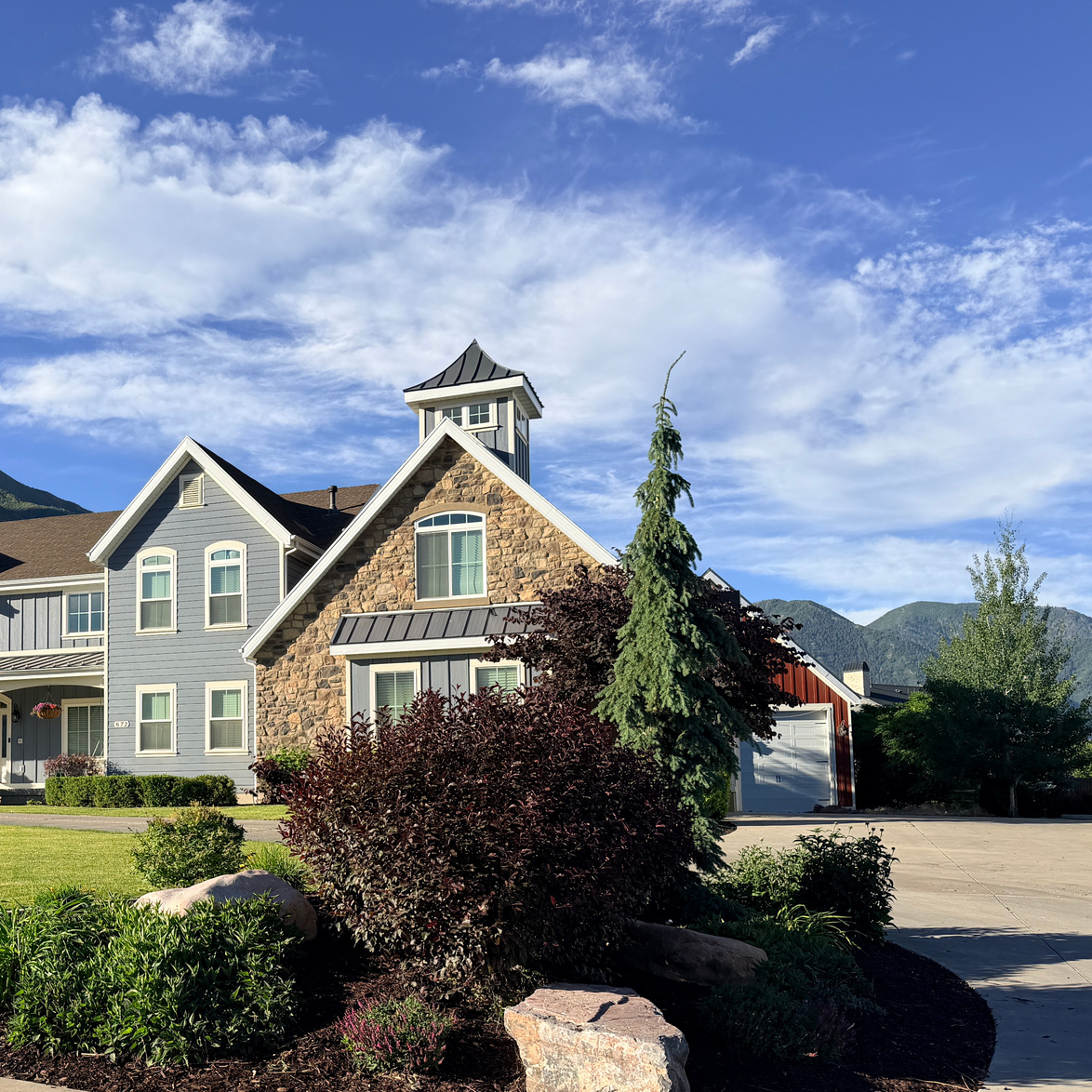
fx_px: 1321
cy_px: 679
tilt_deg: +6.7
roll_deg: -0.3
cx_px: 221
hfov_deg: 42.9
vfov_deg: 44.6
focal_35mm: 37
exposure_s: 1/4405
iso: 80
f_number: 1.78
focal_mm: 6.76
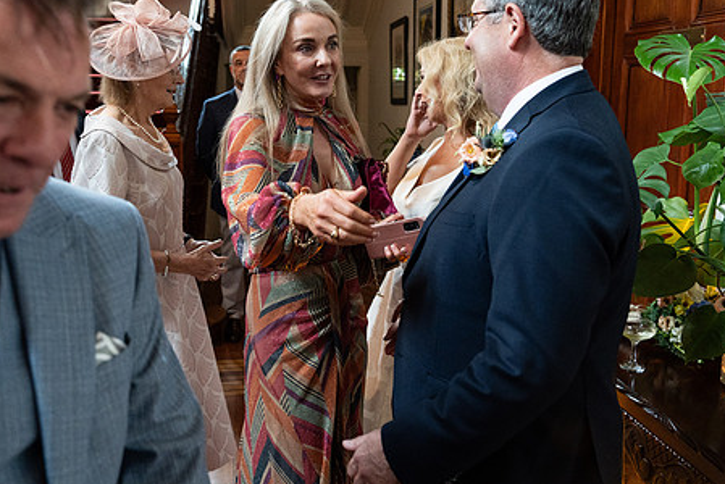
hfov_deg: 60.2
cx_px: 349
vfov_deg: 42.0
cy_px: 175
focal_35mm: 31
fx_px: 625
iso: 5000
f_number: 3.5
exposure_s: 1/200
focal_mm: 24
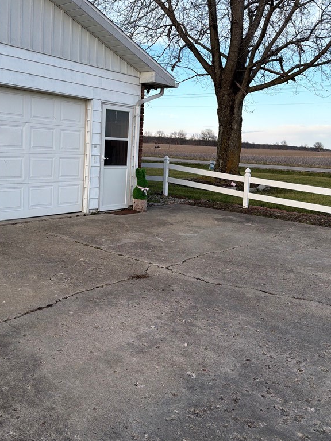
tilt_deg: -7.9
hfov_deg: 44.1
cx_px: 148
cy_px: 188
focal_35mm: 32
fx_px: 408
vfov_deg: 56.6
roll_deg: -2.6
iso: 80
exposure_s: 1/1018
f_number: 1.78
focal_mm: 6.76
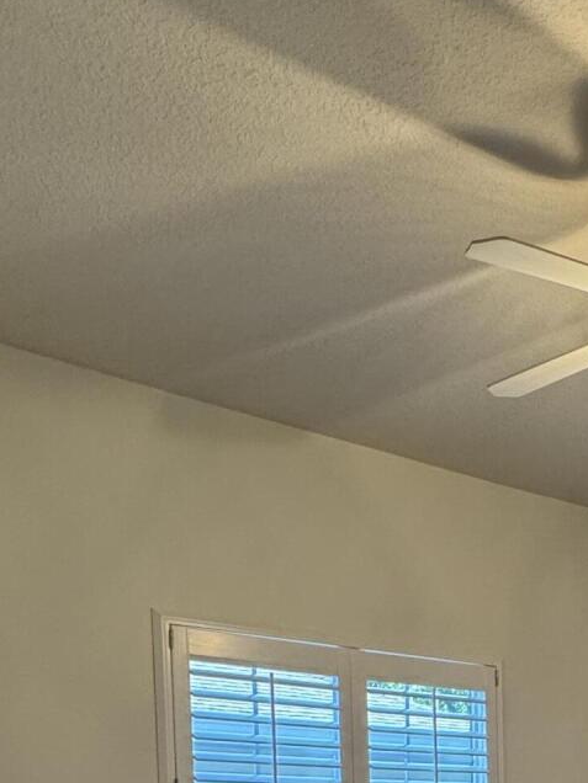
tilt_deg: -3.4
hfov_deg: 28.7
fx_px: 997
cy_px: 901
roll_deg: +0.3
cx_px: 698
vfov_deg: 35.4
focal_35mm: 44
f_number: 2.2
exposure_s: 1/120
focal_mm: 2.22
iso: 200
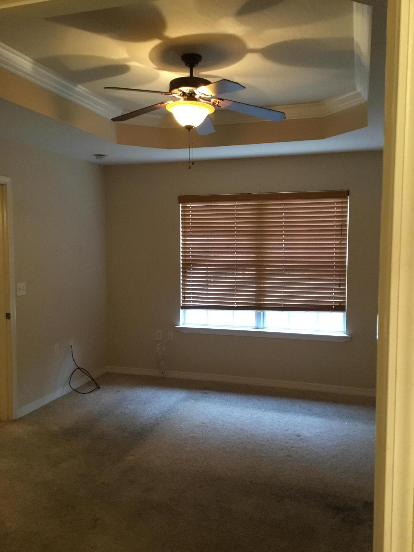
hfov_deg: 45.4
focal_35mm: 31
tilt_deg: -4.3
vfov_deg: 58.4
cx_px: 207
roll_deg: +0.7
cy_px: 276
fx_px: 494
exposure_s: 1/33
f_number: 2.4
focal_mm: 3.3
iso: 250
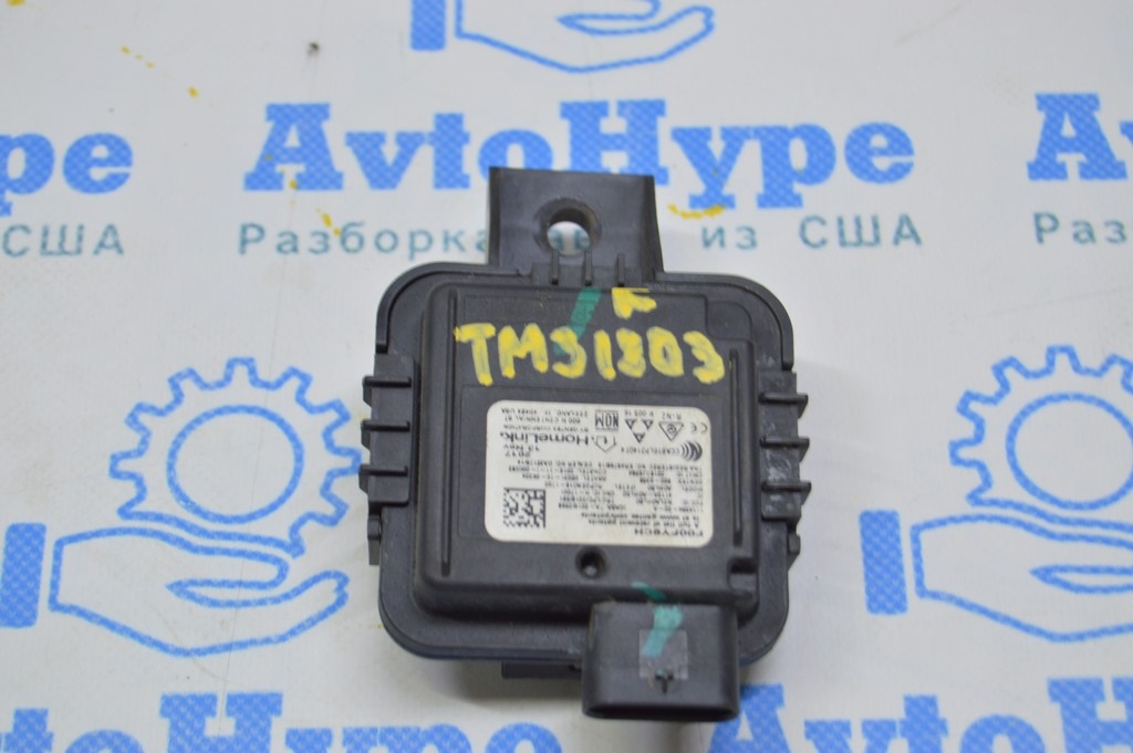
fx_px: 2594
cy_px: 376
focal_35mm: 82
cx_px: 566
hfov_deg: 24.6
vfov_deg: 16.5
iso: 400
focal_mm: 55
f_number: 5.6
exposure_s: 1/20
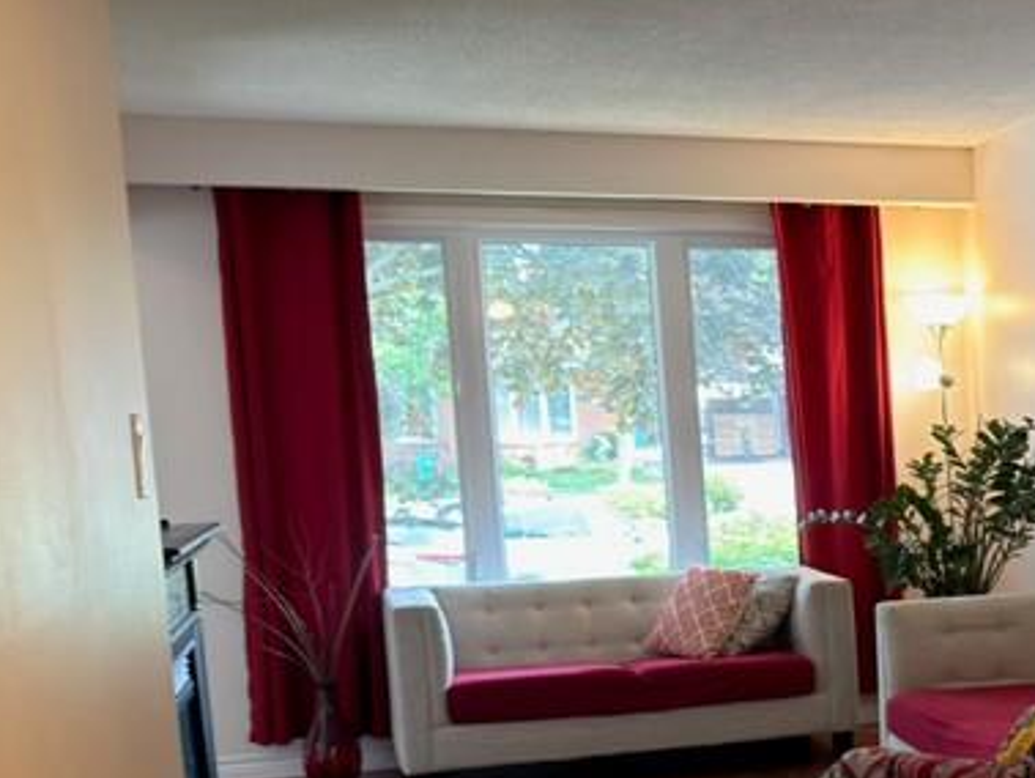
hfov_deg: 25.7
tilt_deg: -6.7
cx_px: 1336
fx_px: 1945
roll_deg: +2.5
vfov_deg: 22.3
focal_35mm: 65
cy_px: 633
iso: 125
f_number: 1.78
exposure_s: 1/60
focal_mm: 6.76
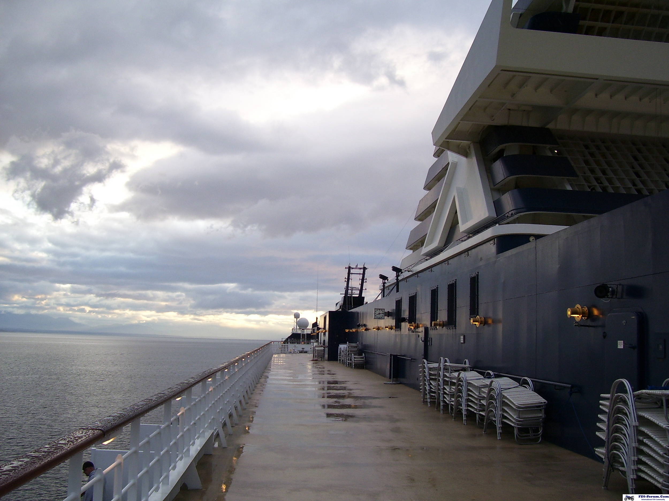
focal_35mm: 34
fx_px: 657
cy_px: 250
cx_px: 334
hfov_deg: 54.0
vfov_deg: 41.8
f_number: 2.7
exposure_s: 1/180
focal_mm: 5.6
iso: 80
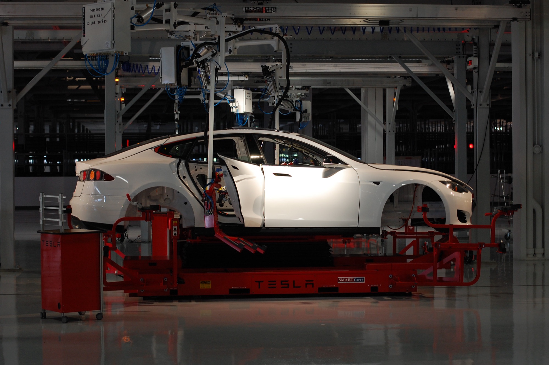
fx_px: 1143
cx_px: 274
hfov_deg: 27.0
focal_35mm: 75
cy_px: 182
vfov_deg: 18.1
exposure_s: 1/80
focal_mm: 50
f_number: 4.5
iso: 400
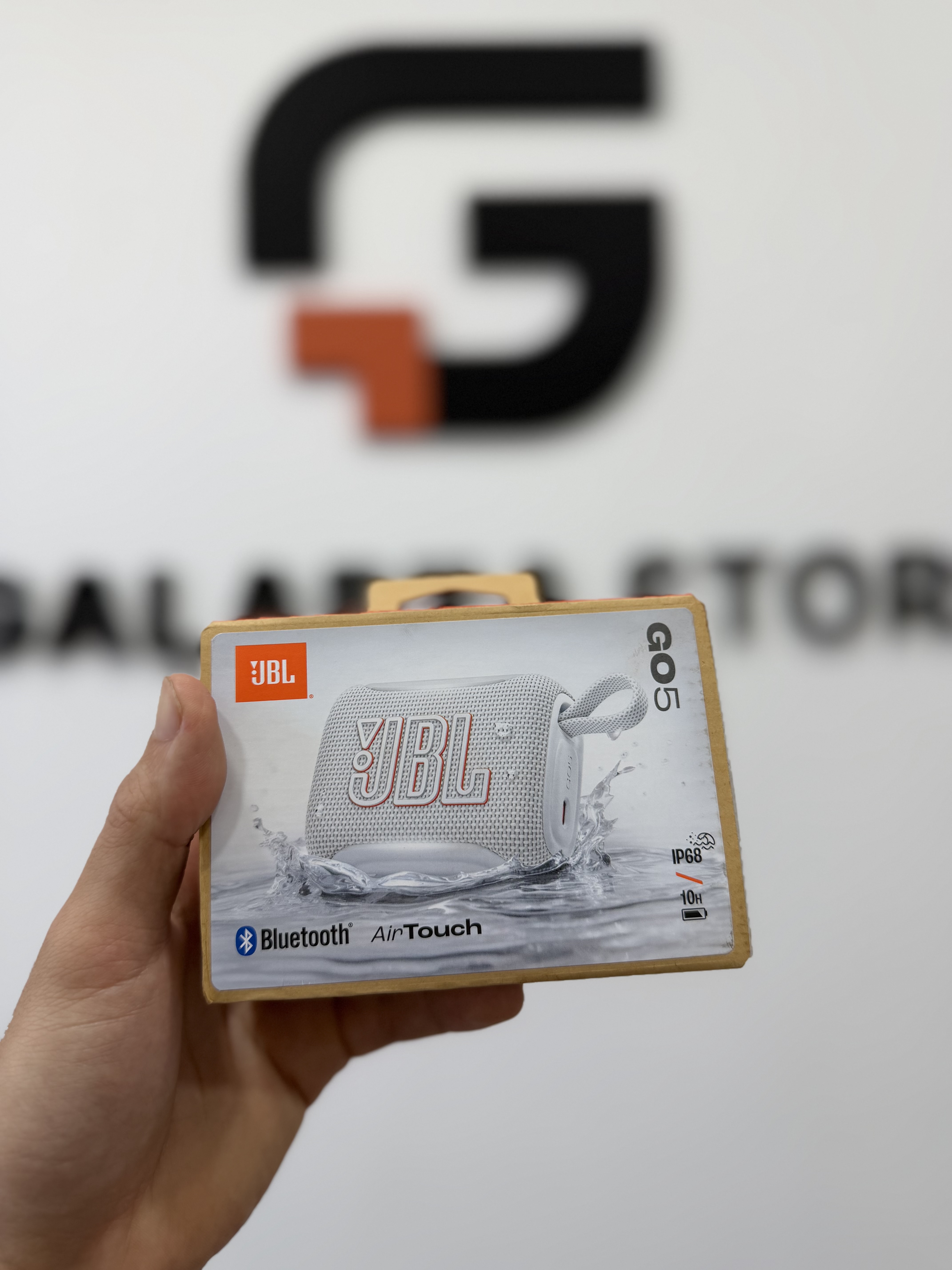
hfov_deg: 56.8
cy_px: 635
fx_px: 880
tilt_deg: +0.5
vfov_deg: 71.6
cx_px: 476
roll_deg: +1.2
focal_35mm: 24
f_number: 1.78
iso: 80
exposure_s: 1/121
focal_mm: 6.76
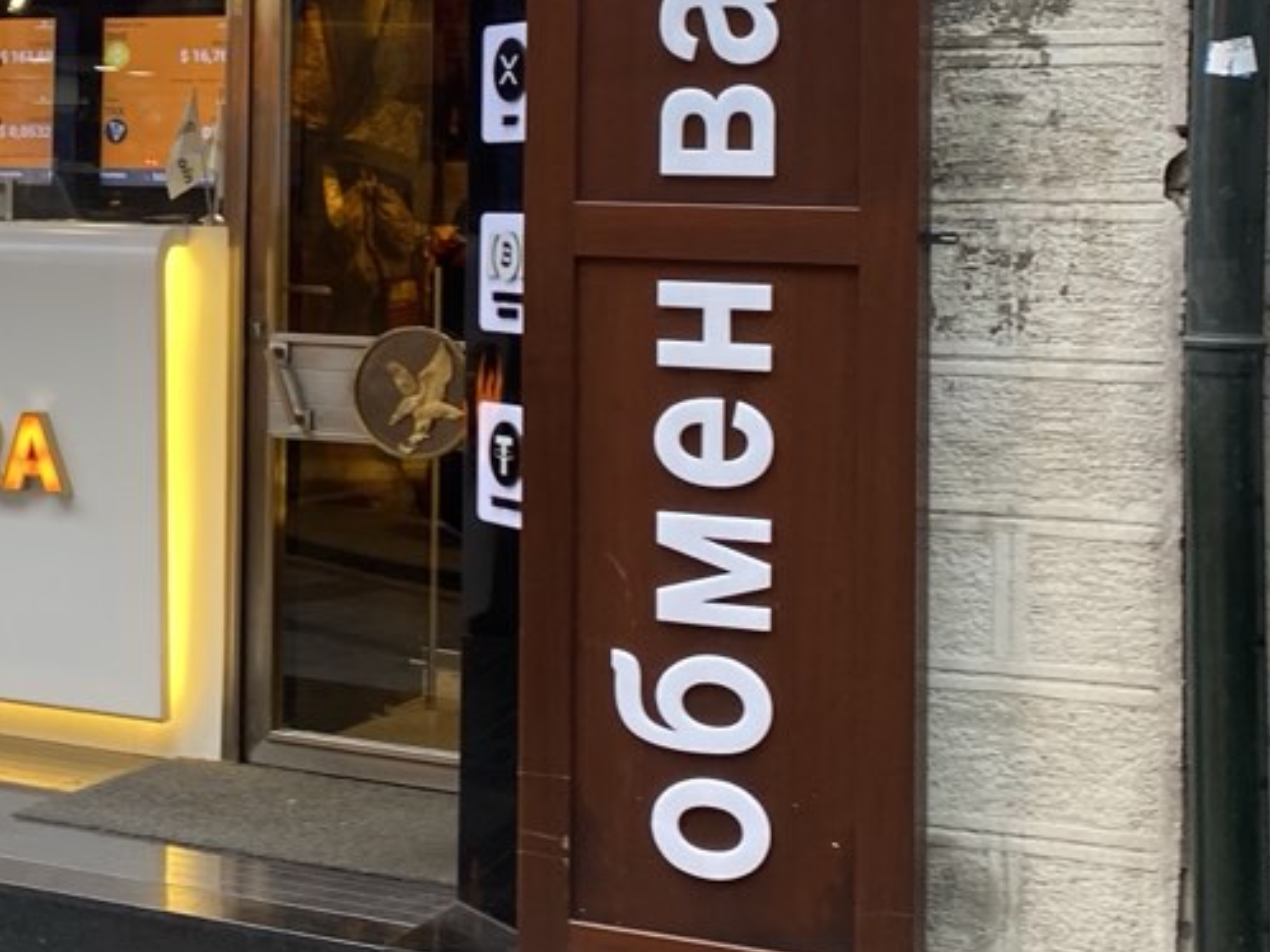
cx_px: -13
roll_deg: -1.7
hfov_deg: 25.3
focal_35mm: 73
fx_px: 2678
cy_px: 97
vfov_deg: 19.8
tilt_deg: +3.5
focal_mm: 4.25
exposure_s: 1/100
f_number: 1.8
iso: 100
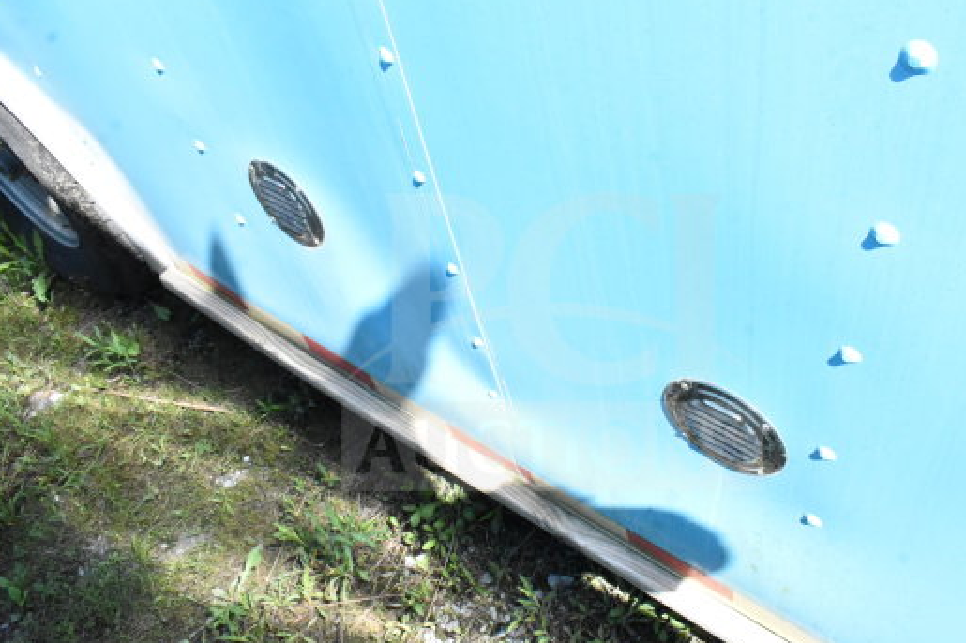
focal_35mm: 32
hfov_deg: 58.5
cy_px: 342
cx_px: 551
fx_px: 858
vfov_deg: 41.1
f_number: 16
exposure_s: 1/1000
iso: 6400
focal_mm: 18
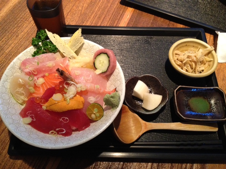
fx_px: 229
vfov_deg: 40.7
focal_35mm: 35
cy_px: 84
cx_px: 113
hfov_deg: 52.6
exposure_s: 1/20
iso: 320
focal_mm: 4.28
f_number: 2.4
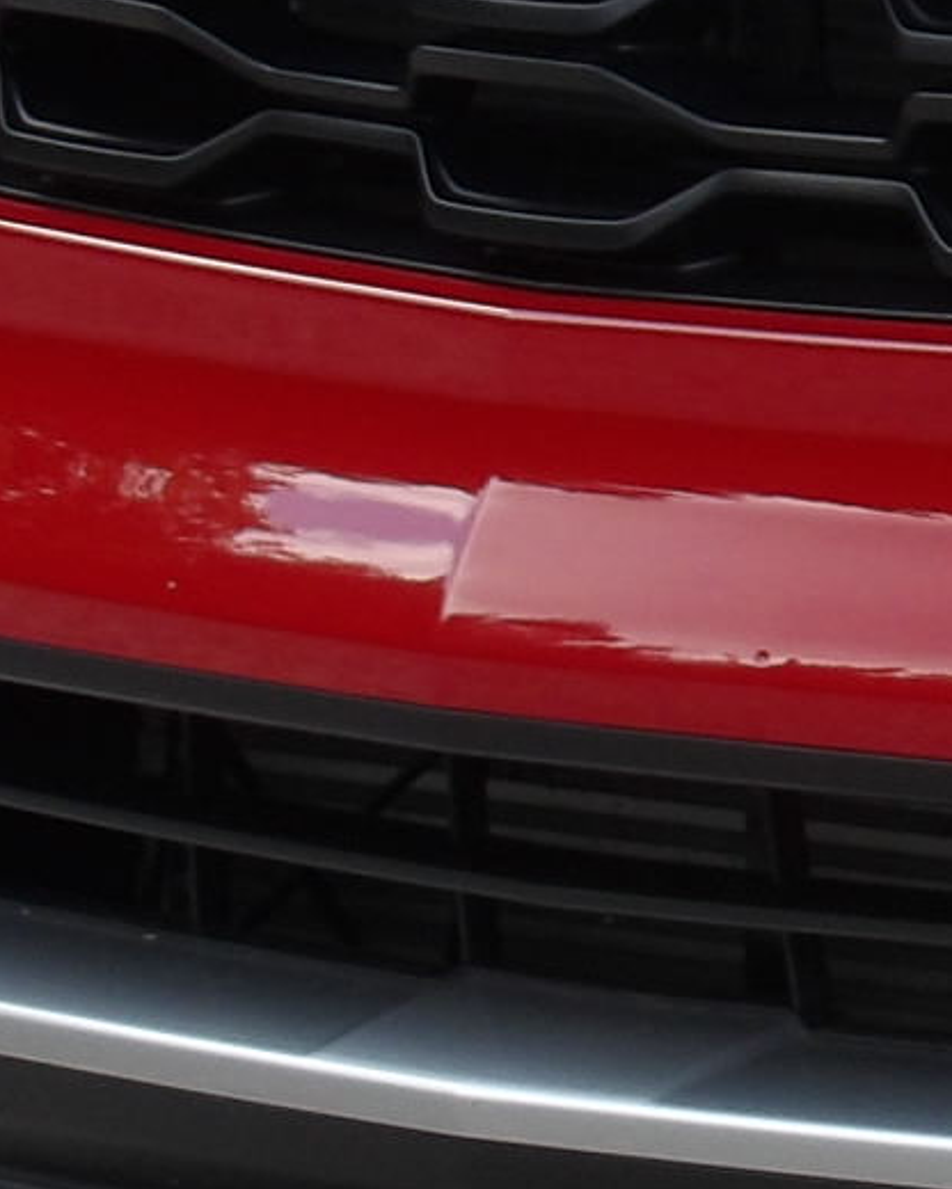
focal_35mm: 963
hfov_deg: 1.6
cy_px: 128
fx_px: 33916
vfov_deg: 2.0
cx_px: 1918
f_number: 4.5
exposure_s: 1/128
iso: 100
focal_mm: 35.6
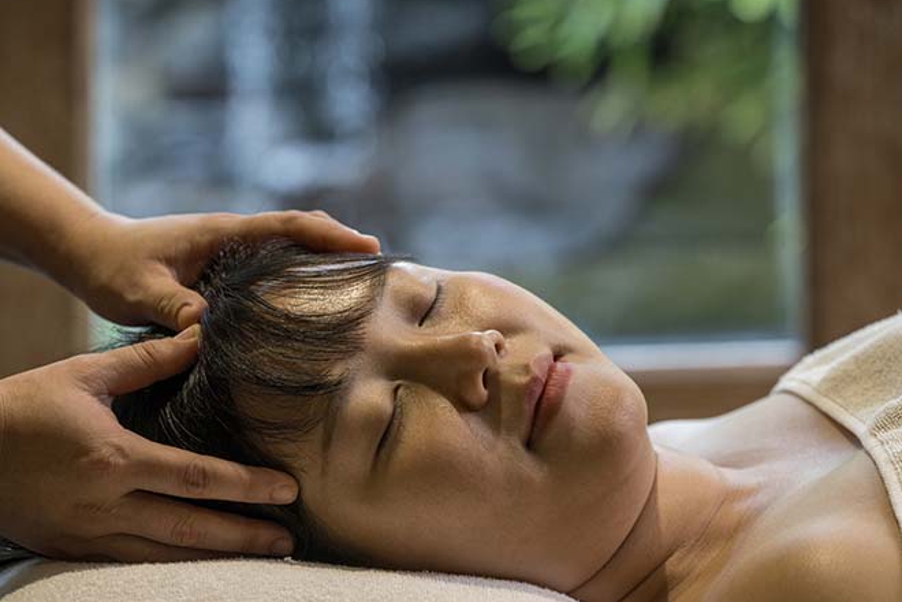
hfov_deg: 14.5
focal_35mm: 141
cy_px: 352
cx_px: 372
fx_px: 3533
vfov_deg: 9.7
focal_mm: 97
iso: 800
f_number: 4
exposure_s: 1/200
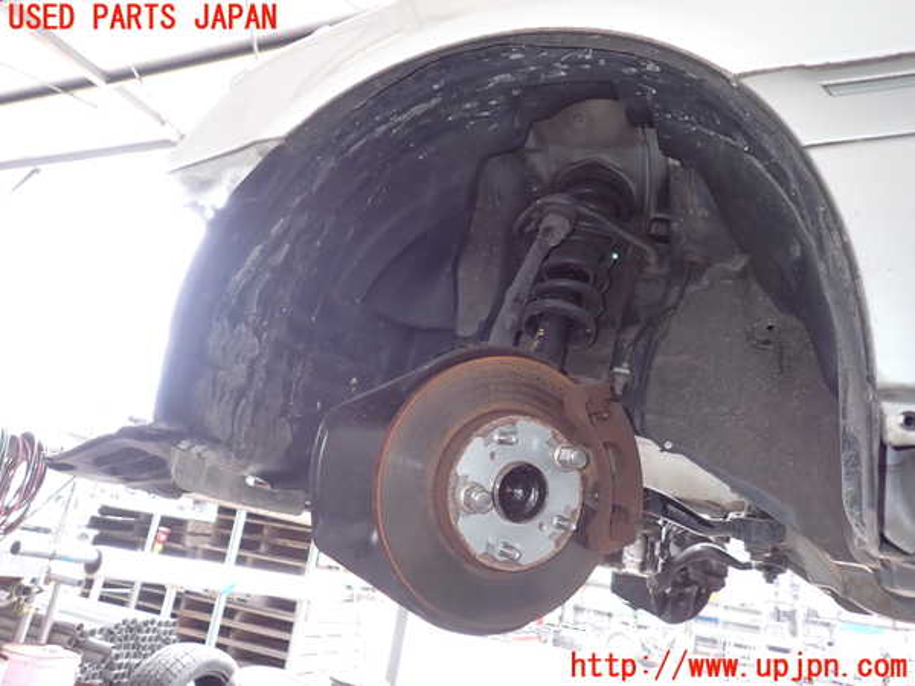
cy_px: 343
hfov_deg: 69.4
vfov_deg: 54.9
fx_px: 661
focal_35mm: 25
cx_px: 458
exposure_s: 1/60
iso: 125
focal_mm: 4.5
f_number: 2
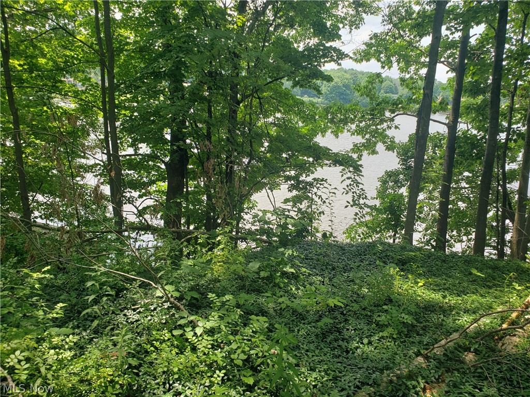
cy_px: 198
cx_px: 265
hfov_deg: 67.3
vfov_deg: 53.1
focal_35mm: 26
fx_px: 398
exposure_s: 1/330
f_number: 2.4
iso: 50
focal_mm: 4.3
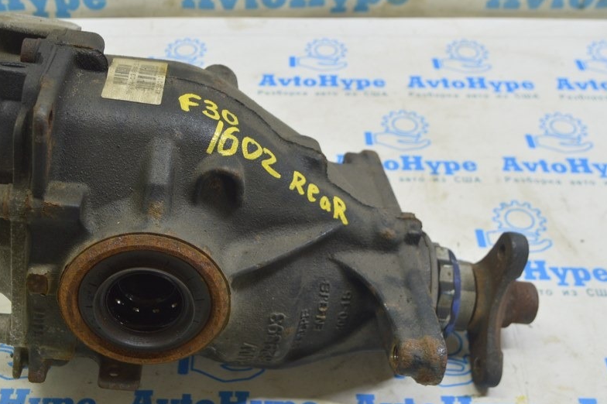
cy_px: 199
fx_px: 792
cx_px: 238
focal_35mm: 47
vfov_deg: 28.6
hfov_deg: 41.7
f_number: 5.6
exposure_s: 1/20
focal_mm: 24
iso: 400
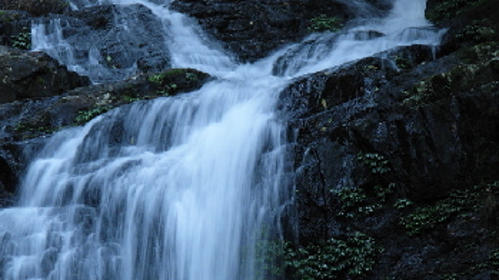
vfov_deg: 4.3
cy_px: 187
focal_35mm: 285
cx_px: 259
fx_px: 3770
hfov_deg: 7.6
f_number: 5
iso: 200
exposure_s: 1/6.9
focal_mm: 31.4
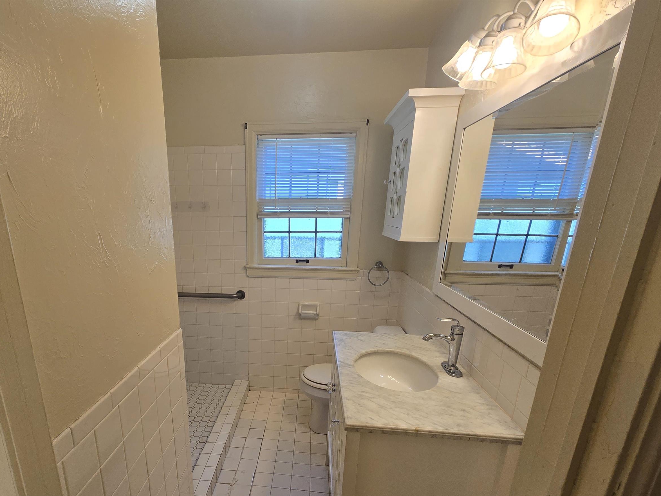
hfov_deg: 90.1
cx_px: 271
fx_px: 325
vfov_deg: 72.8
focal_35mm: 17
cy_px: 324
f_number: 2.2
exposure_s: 1/120
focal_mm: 2.2
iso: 64
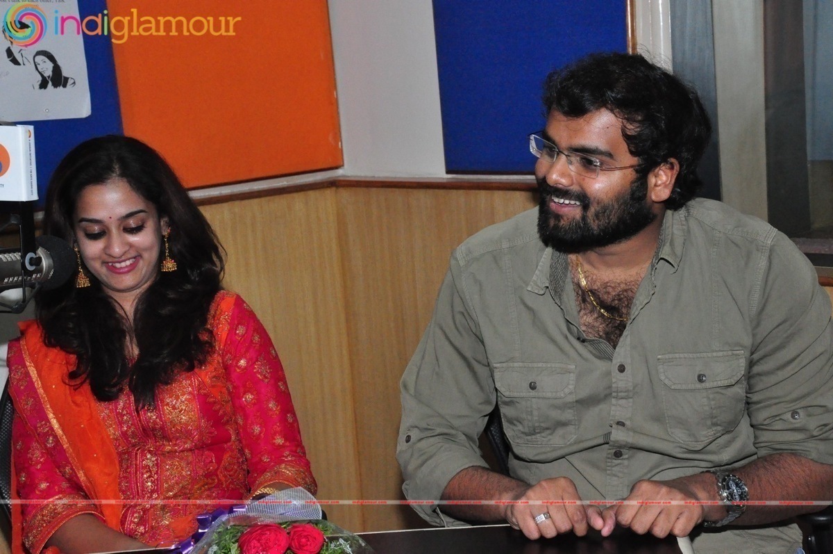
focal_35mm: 68
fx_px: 1560
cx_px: 416
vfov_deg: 20.1
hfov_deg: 29.9
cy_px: 277
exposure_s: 1/125
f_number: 7.1
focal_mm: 45
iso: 3200
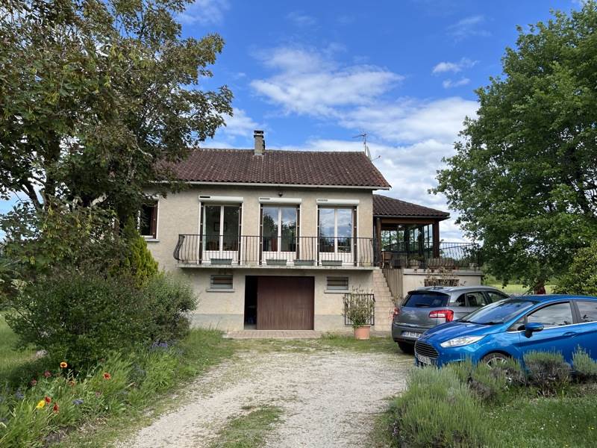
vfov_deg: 53.1
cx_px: 298
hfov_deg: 67.3
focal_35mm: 26
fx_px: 448
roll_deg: -1.0
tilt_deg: +7.7
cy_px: 224
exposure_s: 1/1776
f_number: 1.6
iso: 50
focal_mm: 5.1
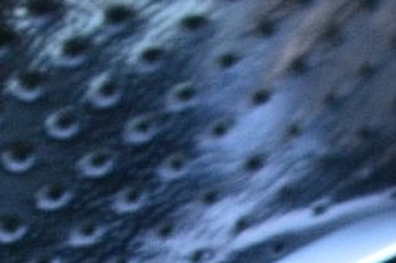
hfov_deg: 4.1
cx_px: 514
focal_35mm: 503
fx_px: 5530
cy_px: 530
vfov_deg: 2.7
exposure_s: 1/50
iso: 800
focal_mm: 55
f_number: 5.6
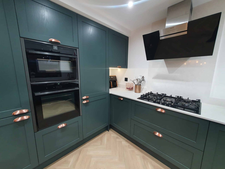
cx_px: 112
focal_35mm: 13
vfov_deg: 89.9
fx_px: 84
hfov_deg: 106.2
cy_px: 84
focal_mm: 1.8
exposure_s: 1/50
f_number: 2.2
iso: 250
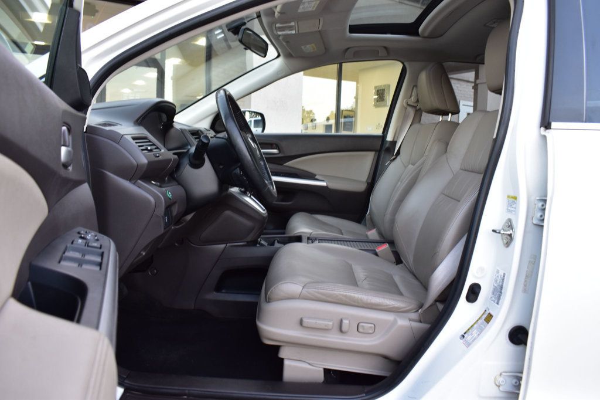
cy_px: 200
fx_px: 450
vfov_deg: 47.9
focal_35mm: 27
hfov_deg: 67.4
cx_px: 300
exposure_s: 1/25
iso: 400
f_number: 7.1
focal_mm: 18
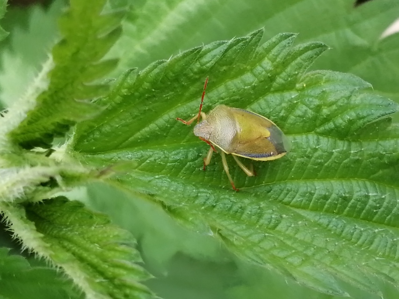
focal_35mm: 104
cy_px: 150
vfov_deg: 14.2
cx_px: 200
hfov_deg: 18.9
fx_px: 1199
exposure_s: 1/181
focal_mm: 3.46
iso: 50
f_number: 1.8
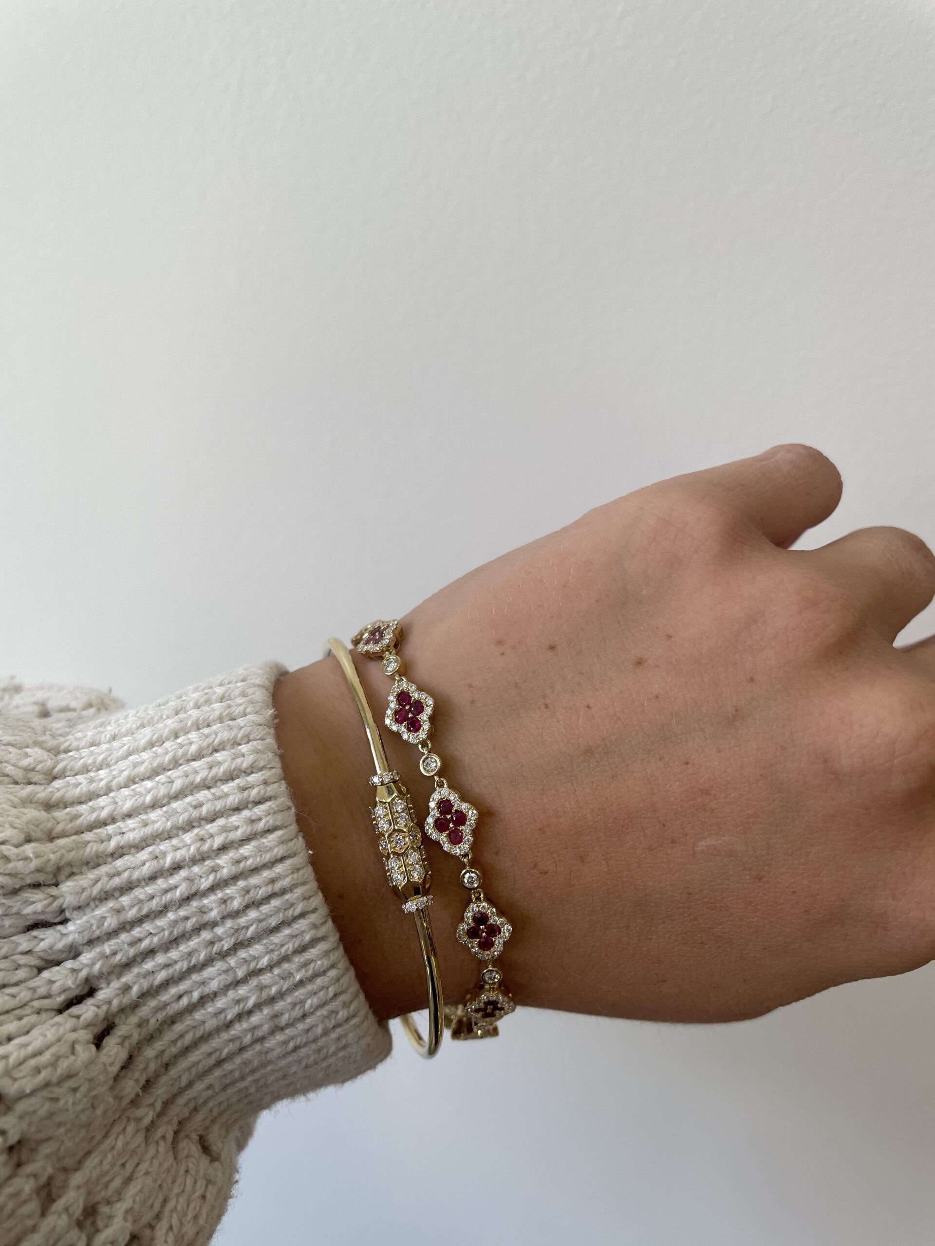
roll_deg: +2.2
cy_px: 623
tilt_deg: -31.1
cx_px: 468
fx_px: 936
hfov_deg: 53.1
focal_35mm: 26
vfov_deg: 67.3
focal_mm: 4.2
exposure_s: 1/120
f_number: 1.6
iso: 50
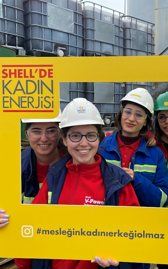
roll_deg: +0.5
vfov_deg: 52.7
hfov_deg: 33.5
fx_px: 271
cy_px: 134
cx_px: 133
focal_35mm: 37
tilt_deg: -6.3
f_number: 1.8
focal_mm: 4.25
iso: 32
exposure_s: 1/686
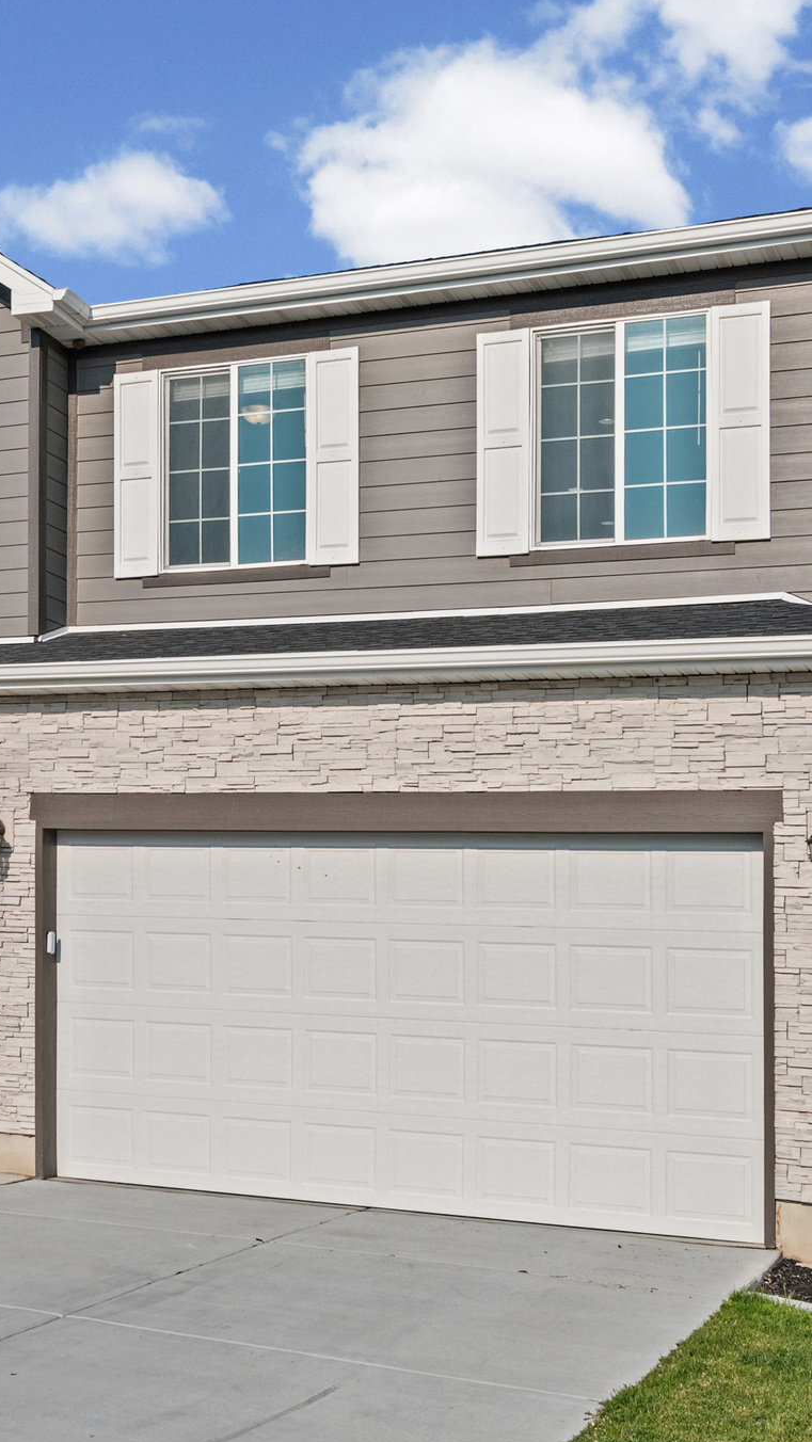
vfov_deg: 44.6
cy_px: 724
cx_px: 206
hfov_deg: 25.7
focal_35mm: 46
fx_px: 1760
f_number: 9
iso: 250
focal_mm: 29
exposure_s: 1/1250
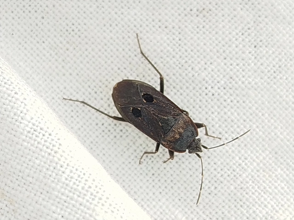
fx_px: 917
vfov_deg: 13.7
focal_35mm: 108
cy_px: 110
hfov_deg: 18.2
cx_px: 147
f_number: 1.7
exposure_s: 1/174
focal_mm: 5.31
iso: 50
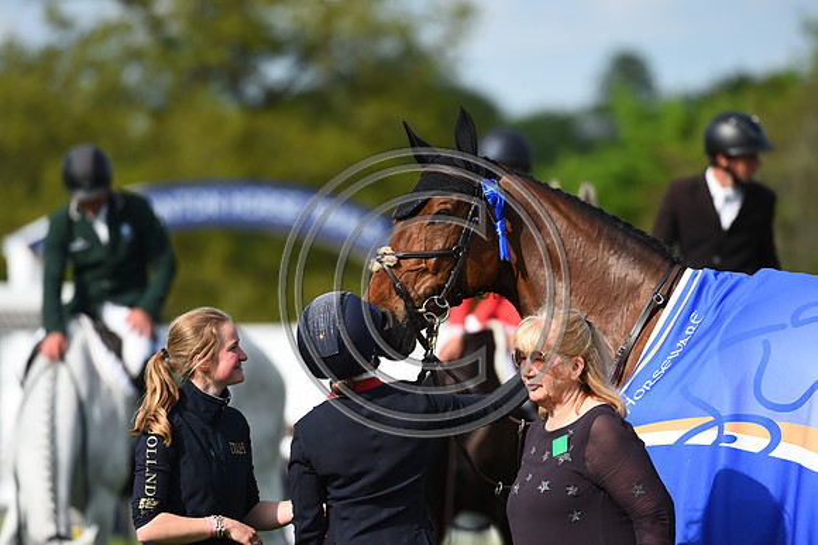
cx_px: 409
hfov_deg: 5.2
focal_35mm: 400
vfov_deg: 3.4
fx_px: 9083
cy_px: 272
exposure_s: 1/1250
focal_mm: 400
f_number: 5.6
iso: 360
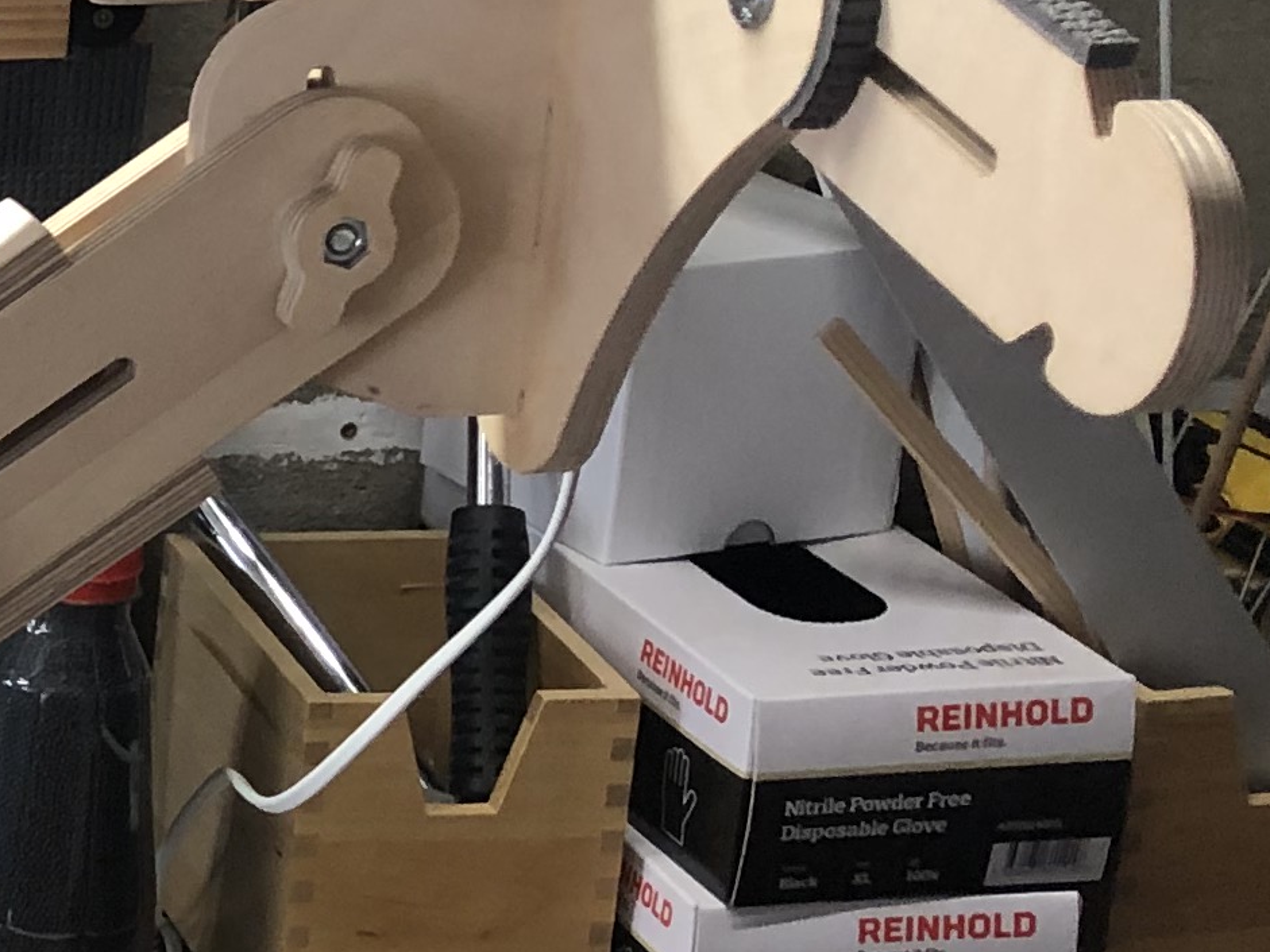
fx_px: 4403
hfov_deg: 14.2
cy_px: 558
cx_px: -1138
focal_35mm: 120
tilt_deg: -19.7
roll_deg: +0.1
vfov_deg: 12.3
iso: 40
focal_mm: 3.99
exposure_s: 1/20
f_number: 1.8
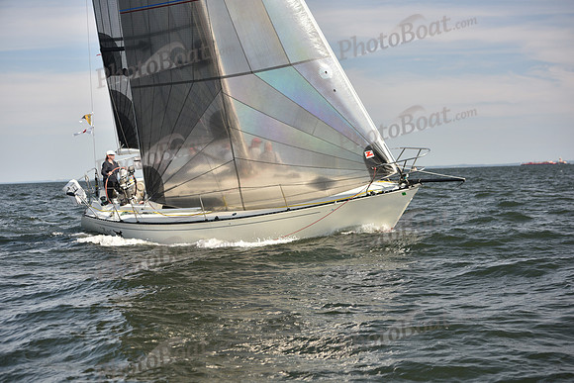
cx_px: 287
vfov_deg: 19.5
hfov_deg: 28.8
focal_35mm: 70
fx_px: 1116
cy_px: 192
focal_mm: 70
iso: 250
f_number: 4
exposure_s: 1/640
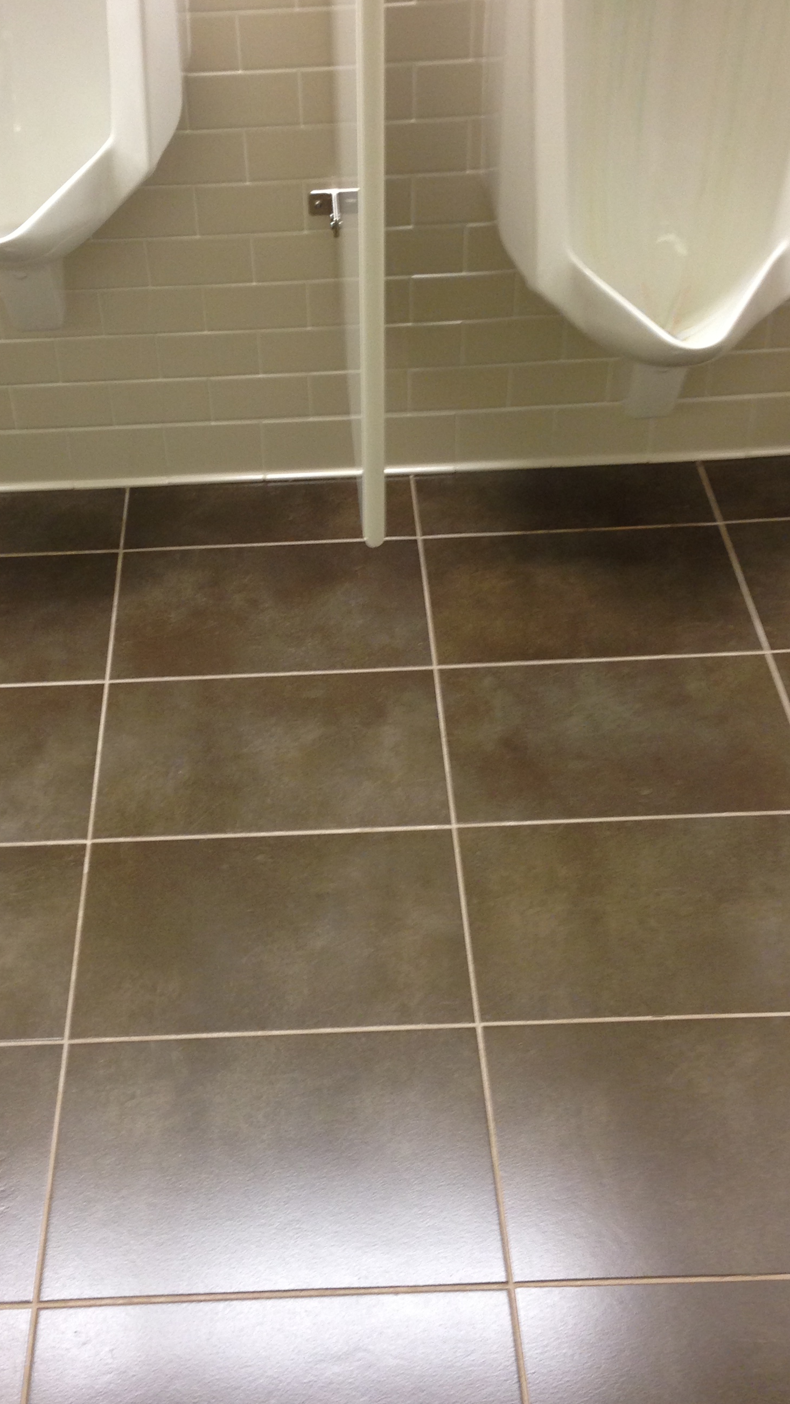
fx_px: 1676
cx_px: 298
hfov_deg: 26.4
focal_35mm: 45
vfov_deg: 45.5
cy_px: 676
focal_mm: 4.13
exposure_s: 1/20
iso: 100
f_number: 2.4
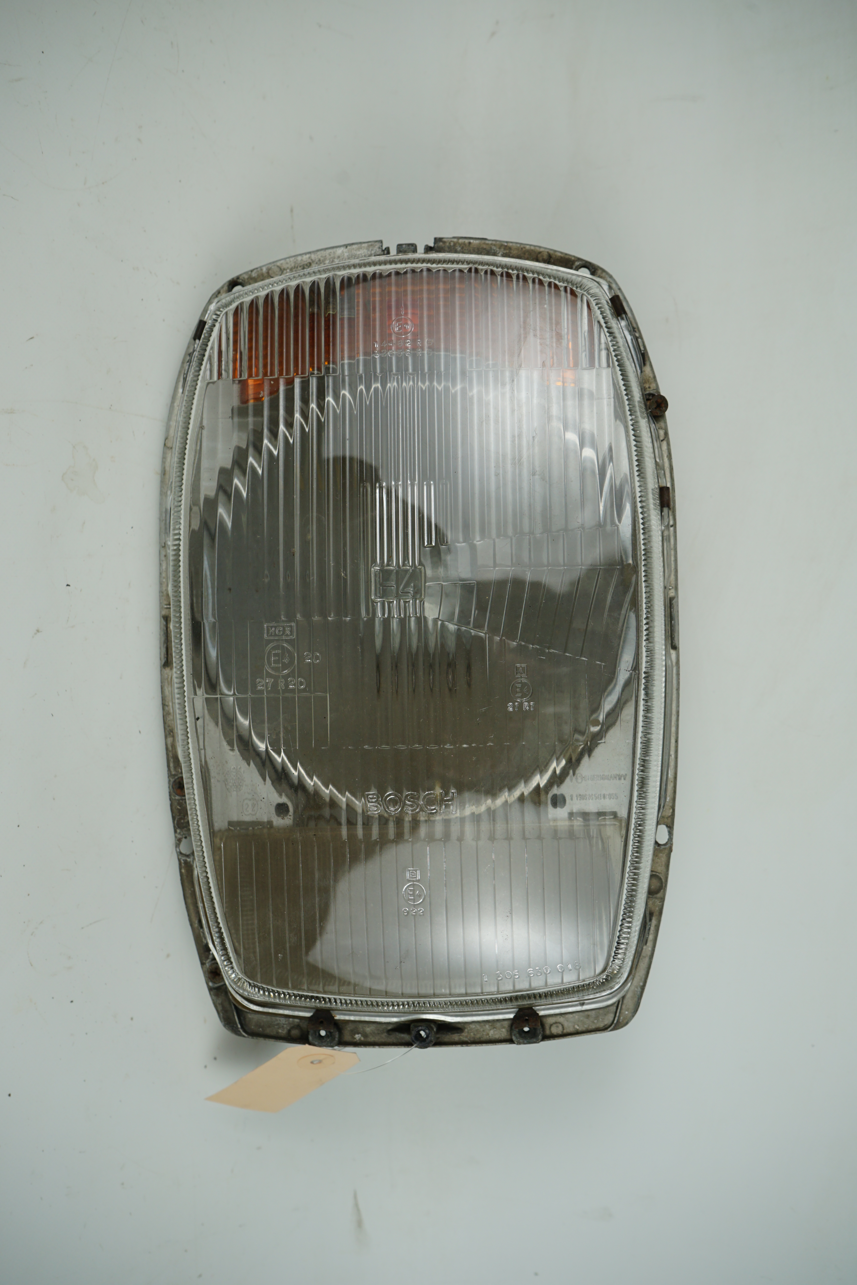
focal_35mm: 40
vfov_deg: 48.5
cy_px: 642
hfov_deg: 33.4
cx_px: 428
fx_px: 1428
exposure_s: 1/200
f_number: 7.1
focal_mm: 40
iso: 200
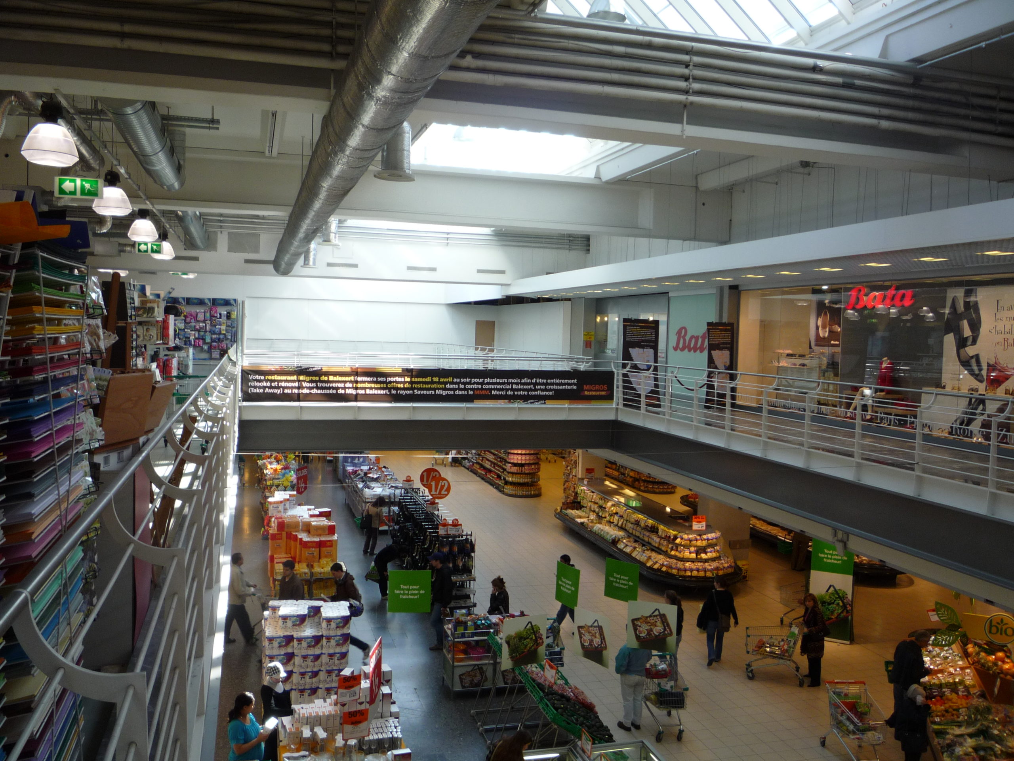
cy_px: 380
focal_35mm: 30
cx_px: 507
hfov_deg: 60.0
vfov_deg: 46.8
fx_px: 879
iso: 100
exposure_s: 1/50
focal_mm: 5.2
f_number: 3.3
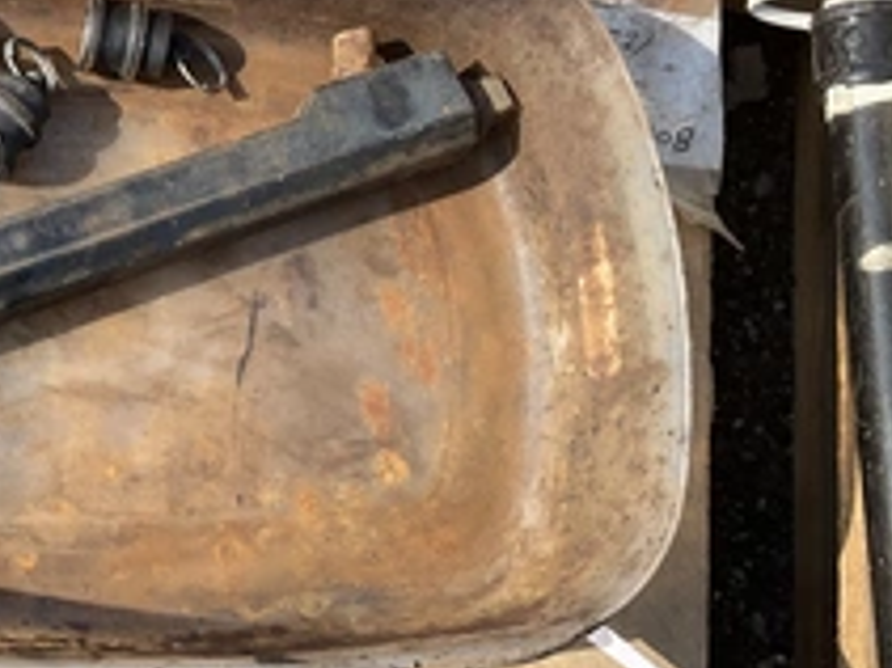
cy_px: 224
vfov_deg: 26.4
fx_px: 1416
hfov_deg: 33.1
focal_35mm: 55
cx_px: 85
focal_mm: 3
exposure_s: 1/855
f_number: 1.8
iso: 25
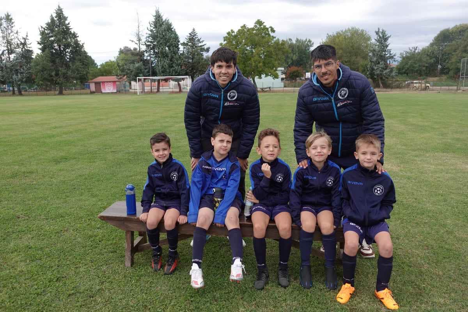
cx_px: 234
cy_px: 156
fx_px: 403
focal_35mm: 31
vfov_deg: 42.3
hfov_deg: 60.3
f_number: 2.8
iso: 125
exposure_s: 1/500
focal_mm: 12.04
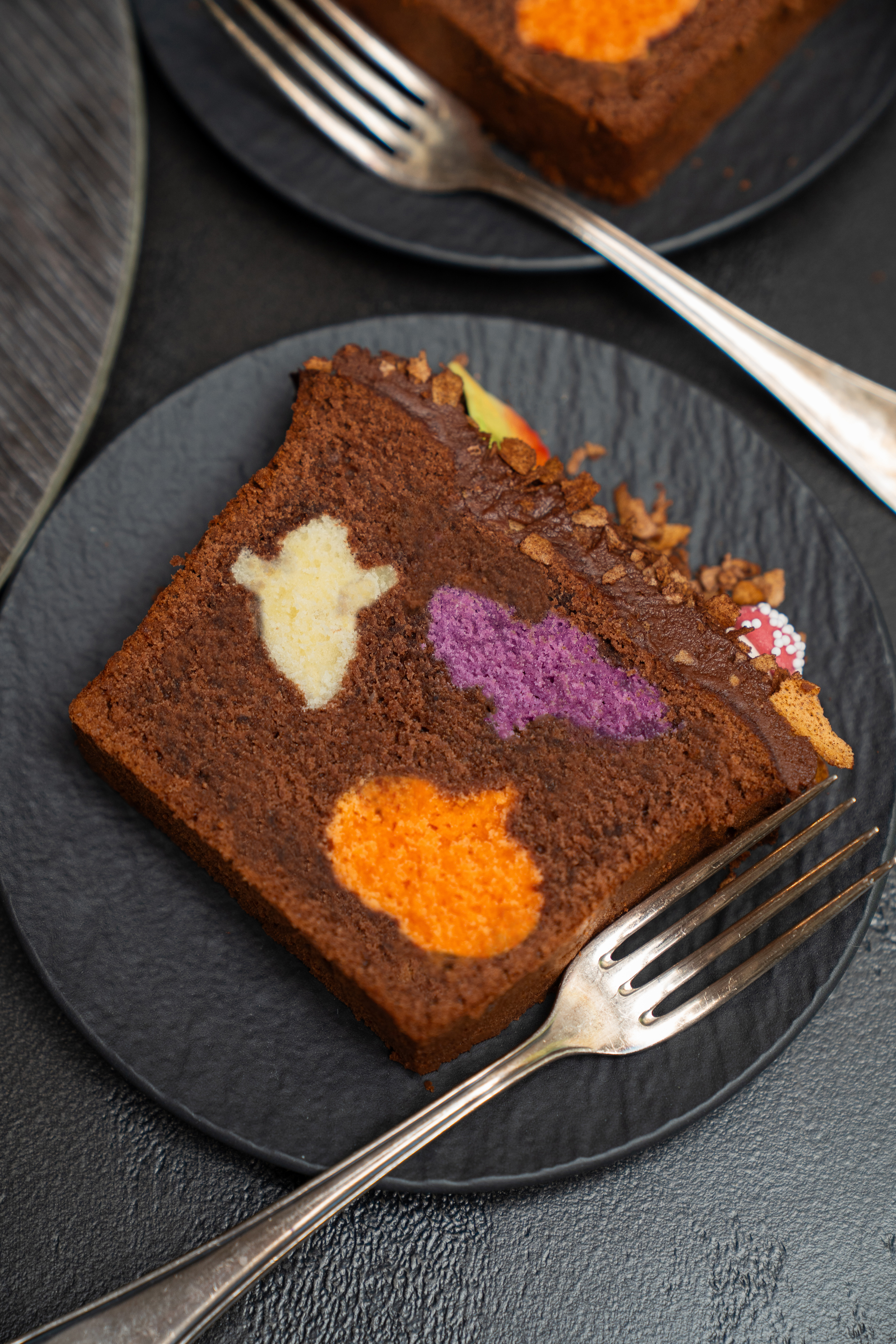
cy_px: 672
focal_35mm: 70
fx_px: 2613
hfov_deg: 19.5
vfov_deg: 28.8
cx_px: 448
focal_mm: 70
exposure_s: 1/80
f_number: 4
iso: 400
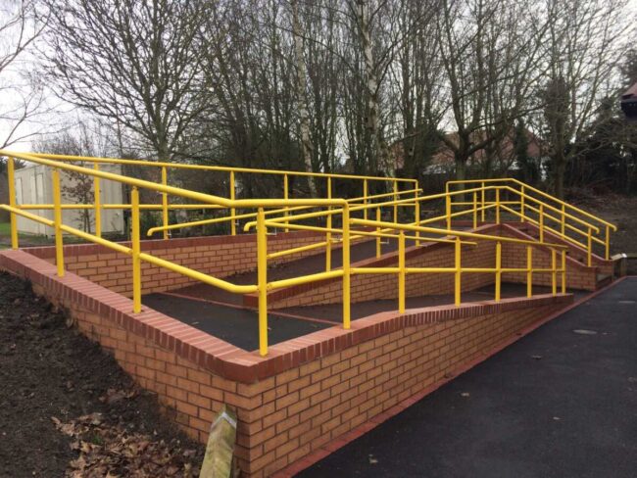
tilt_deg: -4.1
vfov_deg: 48.3
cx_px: 318
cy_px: 239
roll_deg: +0.5
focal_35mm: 29
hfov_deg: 61.6
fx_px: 534
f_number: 2.2
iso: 32
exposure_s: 1/283
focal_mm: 4.15
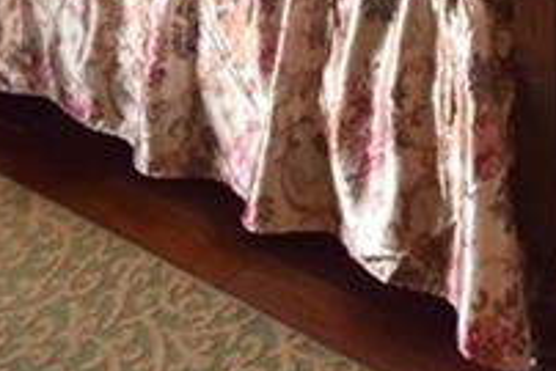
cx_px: 457
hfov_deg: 26.1
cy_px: -508
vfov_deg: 13.4
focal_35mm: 76
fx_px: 1175
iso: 800
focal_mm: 10
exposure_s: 1/80
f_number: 4.5
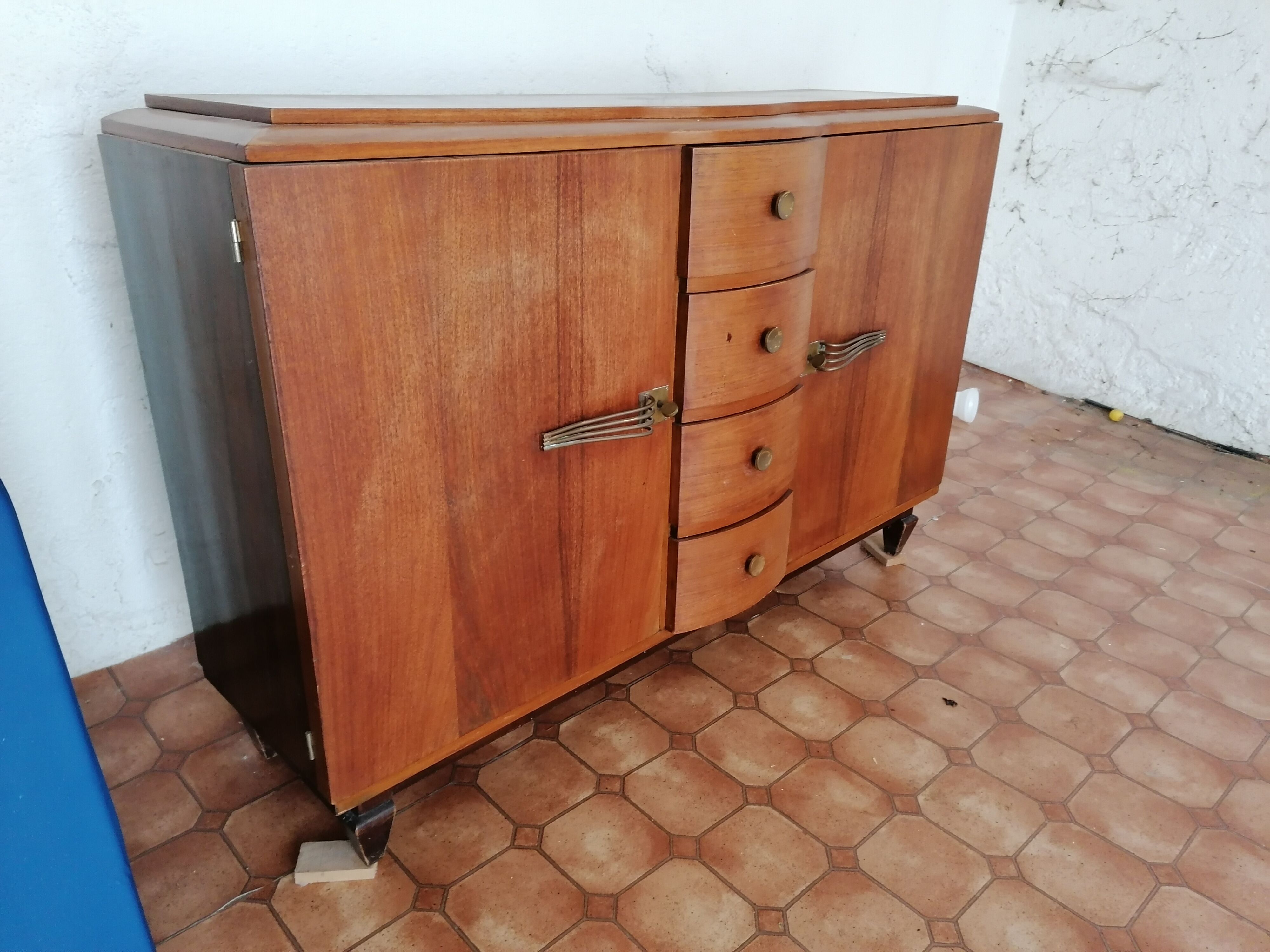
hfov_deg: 65.3
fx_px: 991
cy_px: 476
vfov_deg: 51.4
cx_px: 635
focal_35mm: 27
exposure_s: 1/25
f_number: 1.8
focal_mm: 4.75
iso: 500
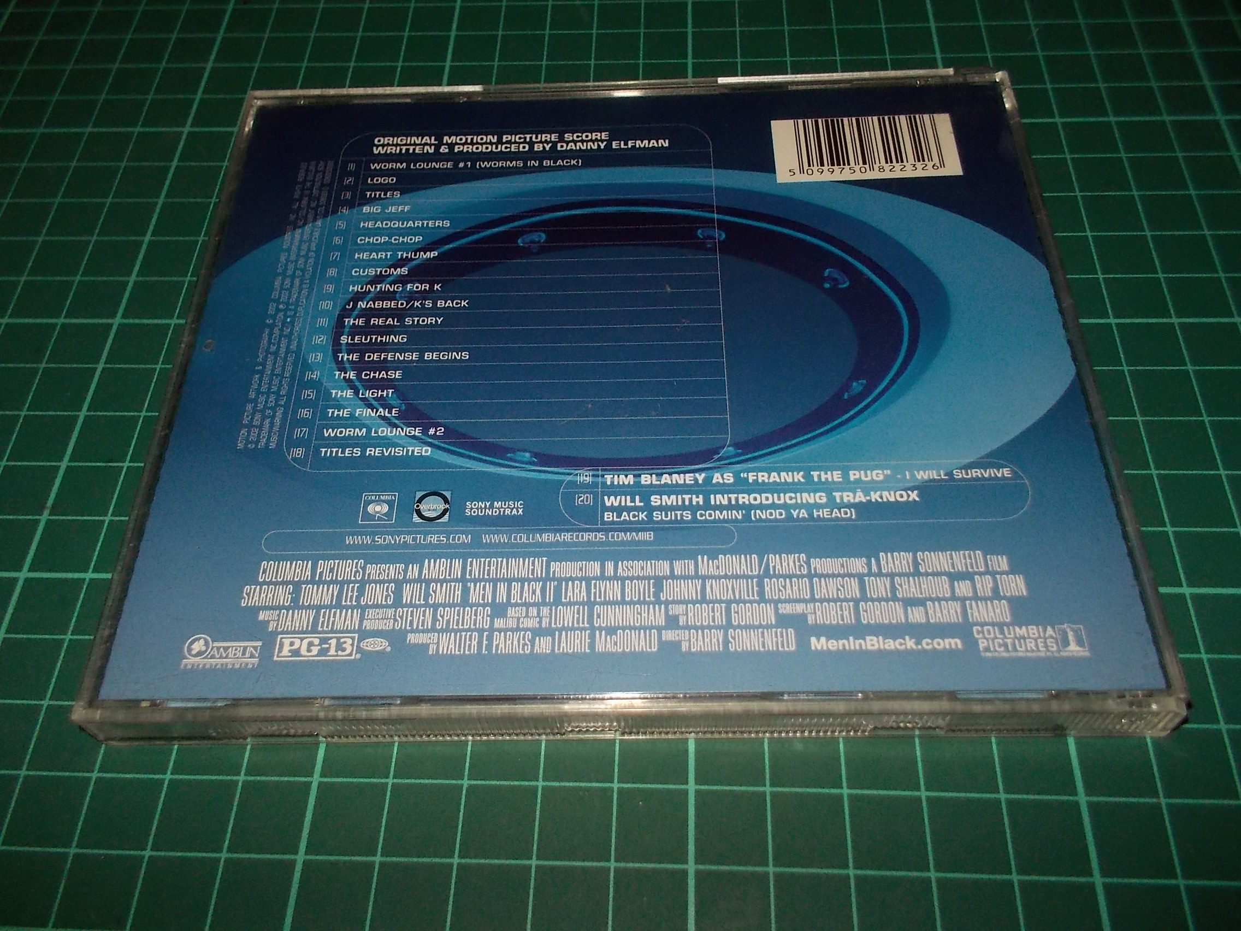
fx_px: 1040
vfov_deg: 48.2
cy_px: 466
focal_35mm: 29
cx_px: 620
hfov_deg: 61.7
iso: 200
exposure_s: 1/30
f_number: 3.3
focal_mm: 4.1
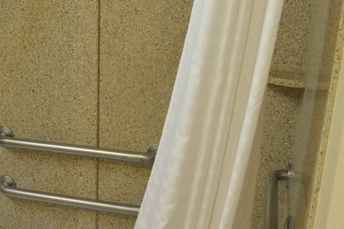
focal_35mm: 55
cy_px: 154
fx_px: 526
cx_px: 100
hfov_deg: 35.7
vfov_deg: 24.5
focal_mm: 24
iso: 500
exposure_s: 1/25
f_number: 4
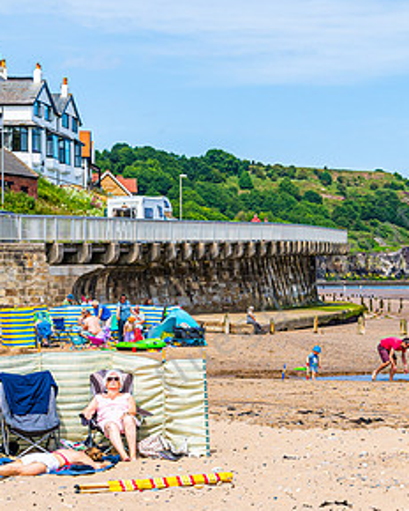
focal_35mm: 92
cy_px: 339
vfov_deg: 20.7
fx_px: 1392
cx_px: 344
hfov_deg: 16.6
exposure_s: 1/2500
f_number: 4.5
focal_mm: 33
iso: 250
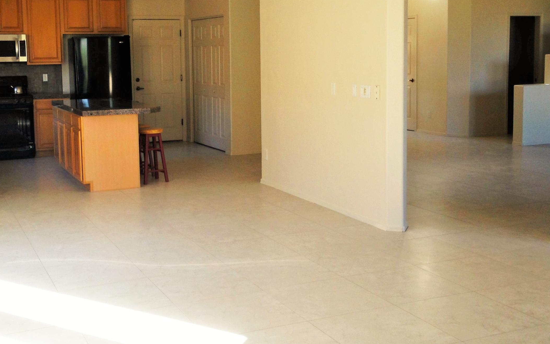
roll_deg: -0.8
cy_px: 119
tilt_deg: -4.6
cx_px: 254
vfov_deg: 25.7
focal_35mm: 50
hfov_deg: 40.3
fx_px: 749
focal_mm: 4.12
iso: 50
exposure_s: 1/60
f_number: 2.4
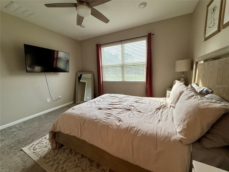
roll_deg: +2.0
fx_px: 93
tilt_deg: -7.7
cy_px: 86
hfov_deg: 102.1
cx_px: 114
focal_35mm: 14
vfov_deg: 85.7
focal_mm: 2.22
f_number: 2.2
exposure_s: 1/130
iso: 64
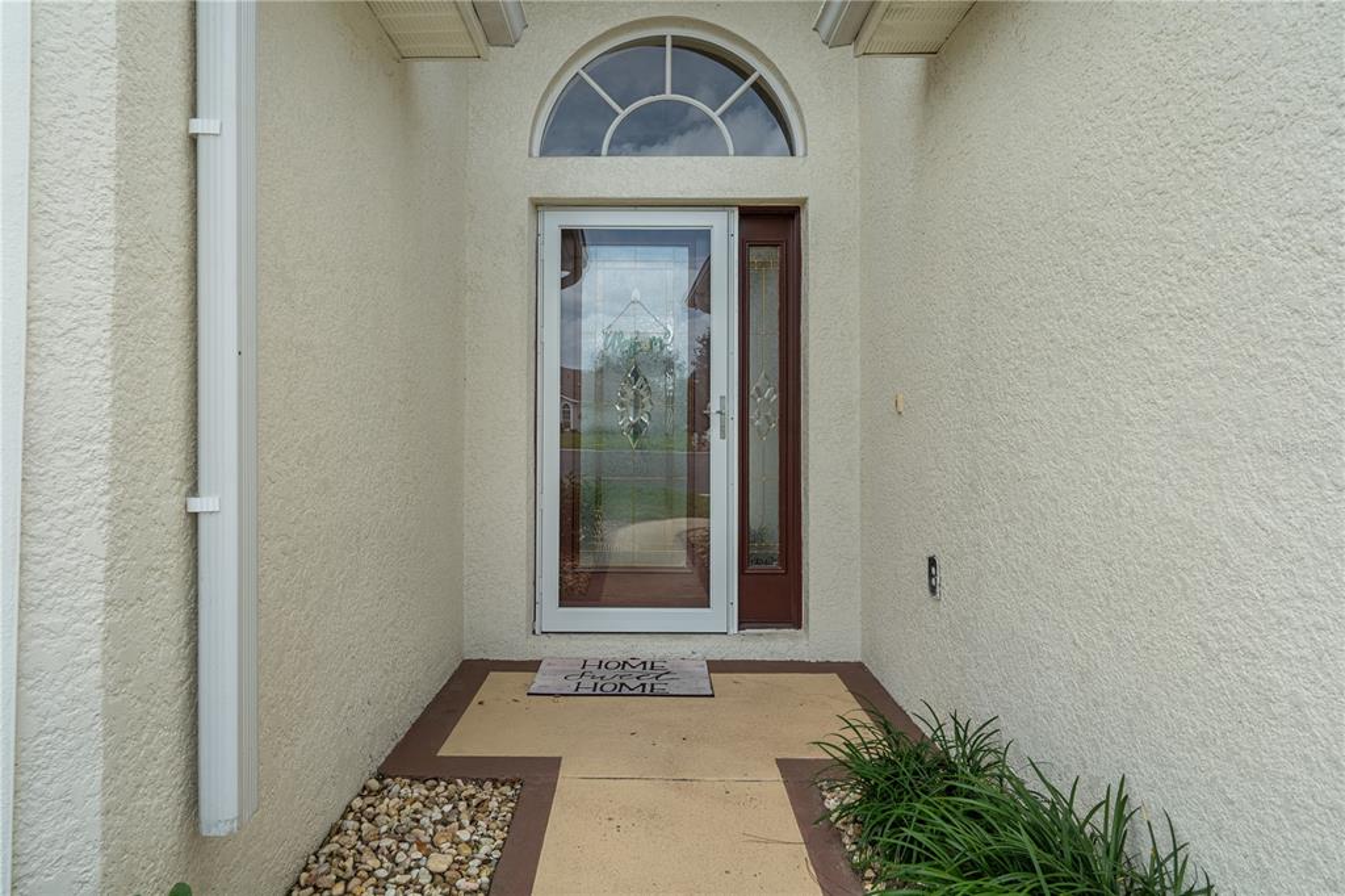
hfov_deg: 84.0
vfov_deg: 61.9
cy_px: 448
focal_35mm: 20
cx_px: 672
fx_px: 747
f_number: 9
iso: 320
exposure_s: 1/125
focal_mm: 20
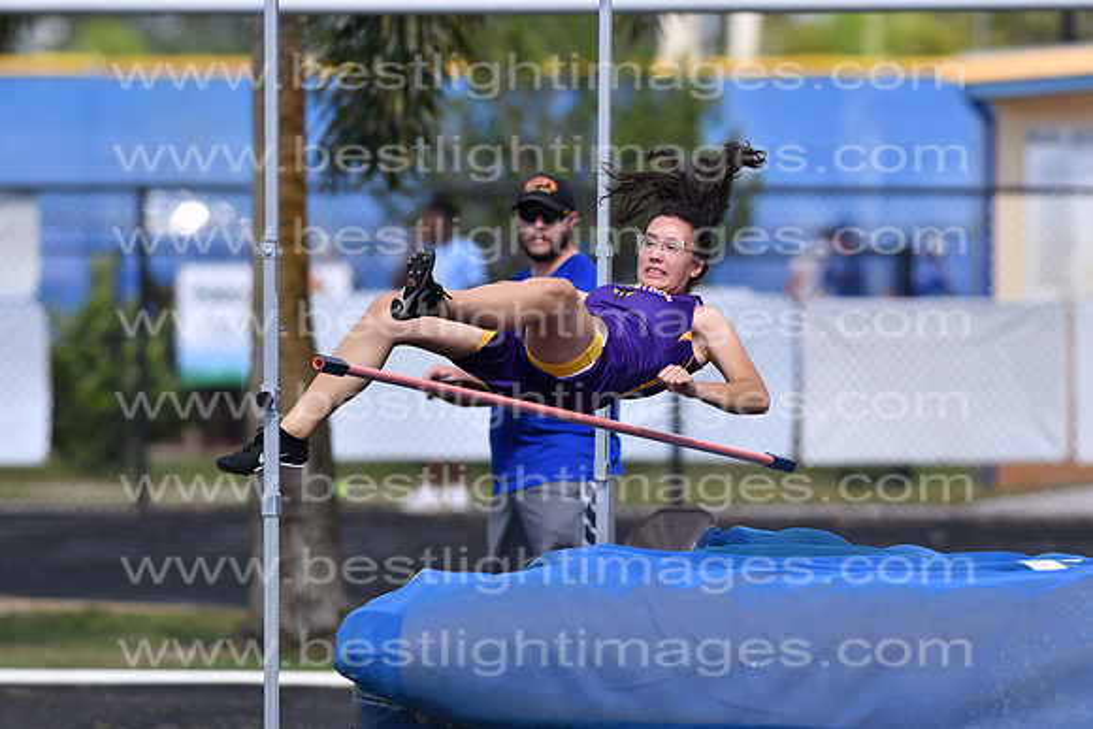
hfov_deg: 4.6
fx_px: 13665
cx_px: 546
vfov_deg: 3.1
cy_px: 364
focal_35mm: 450
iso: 400
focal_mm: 300
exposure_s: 1/5000
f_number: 4
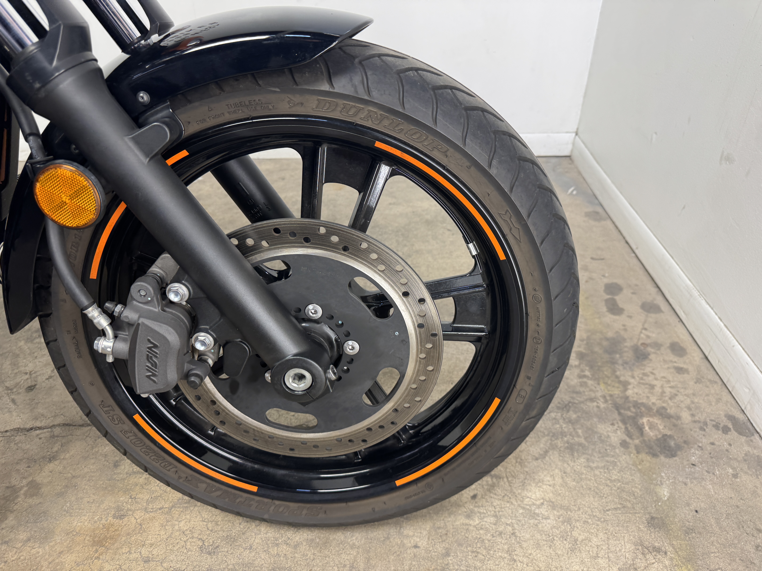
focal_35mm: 24
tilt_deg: -41.2
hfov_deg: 71.6
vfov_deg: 56.8
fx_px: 528
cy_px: 286
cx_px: 381
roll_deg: +0.8
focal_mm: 6.76
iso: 100
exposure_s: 1/120
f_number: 1.78
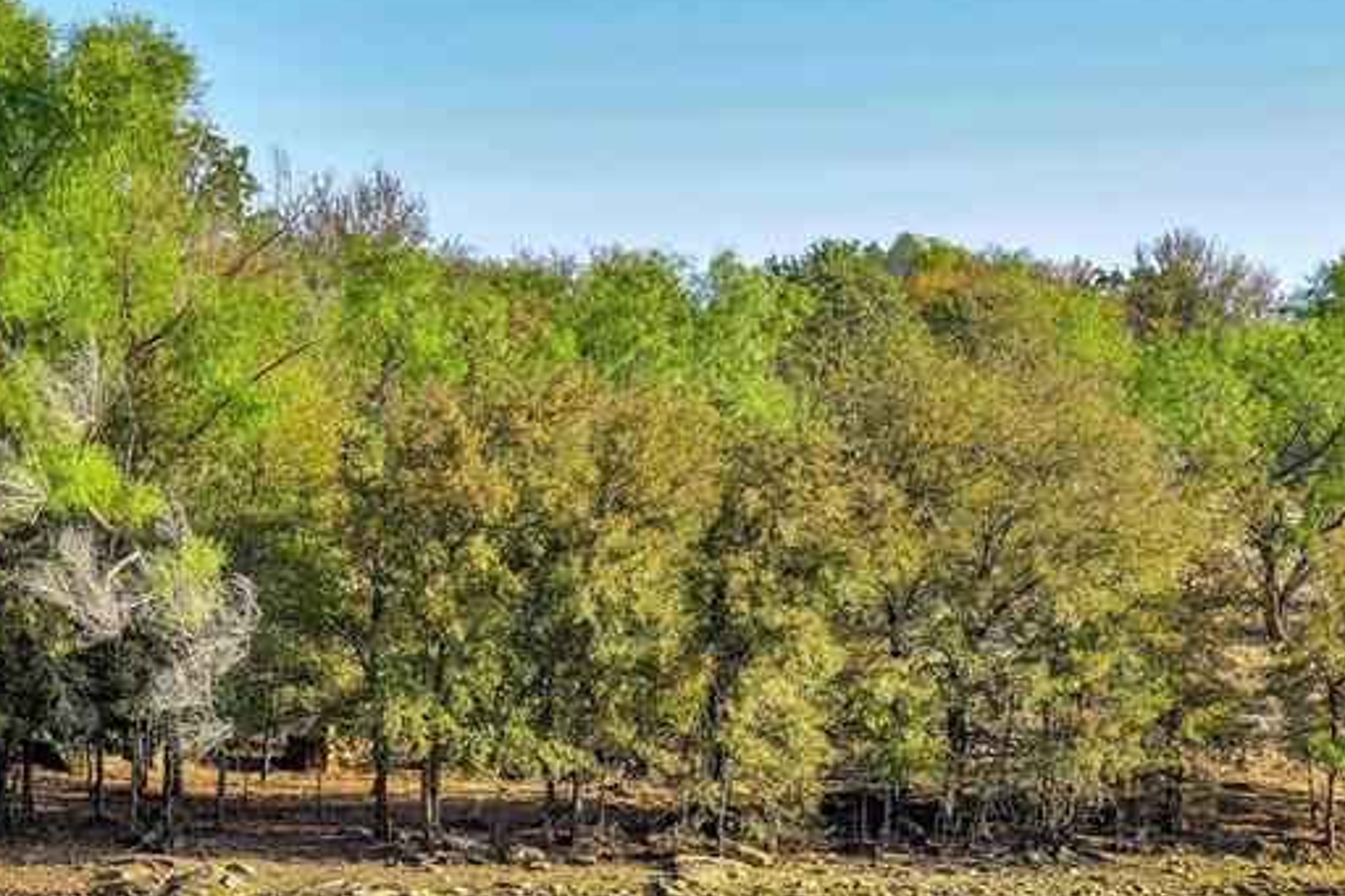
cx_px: 468
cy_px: 836
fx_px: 5154
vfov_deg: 9.9
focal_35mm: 138
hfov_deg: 14.8
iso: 100
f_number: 6.3
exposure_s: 1/125
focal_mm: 46
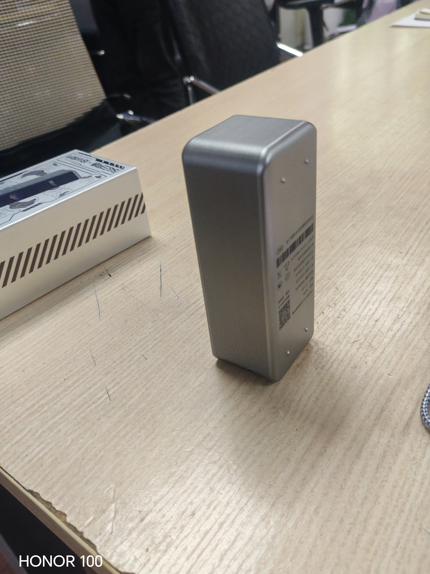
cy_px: 287
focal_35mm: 28
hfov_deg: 49.7
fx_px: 464
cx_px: 220
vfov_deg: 63.4
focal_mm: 5.52
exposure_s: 1/100
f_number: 1.95
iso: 400
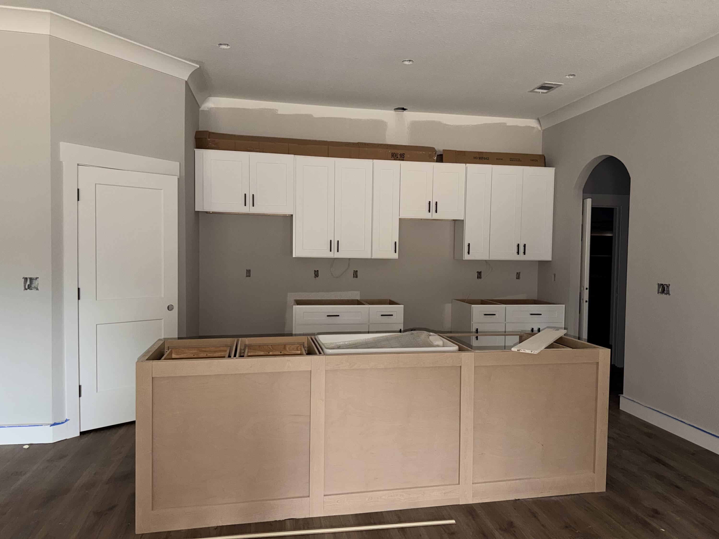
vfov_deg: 56.8
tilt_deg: -2.6
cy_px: 270
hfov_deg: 71.6
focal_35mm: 24
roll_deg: -0.9
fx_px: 498
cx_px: 360
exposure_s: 1/17
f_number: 1.78
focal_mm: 6.76
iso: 125
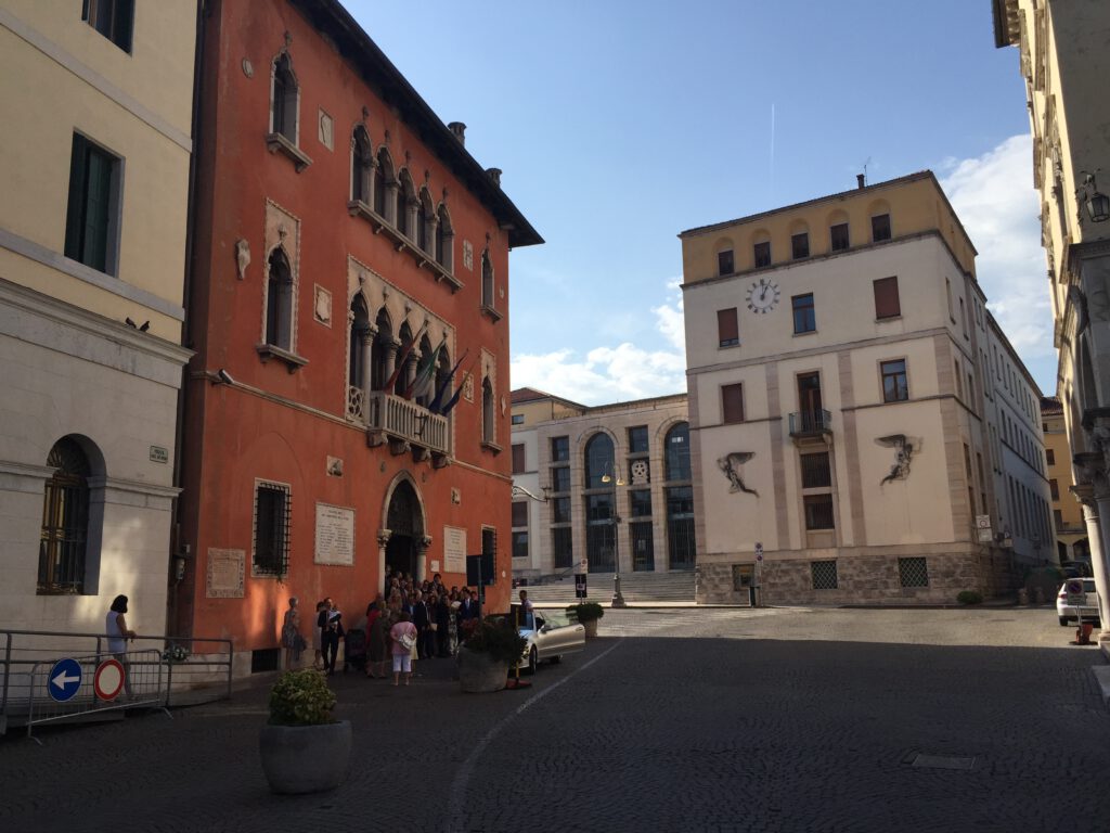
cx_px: 555
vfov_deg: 48.2
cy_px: 416
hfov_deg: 61.7
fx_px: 930
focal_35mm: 29
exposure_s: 1/2326
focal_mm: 4.15
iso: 32
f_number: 2.2
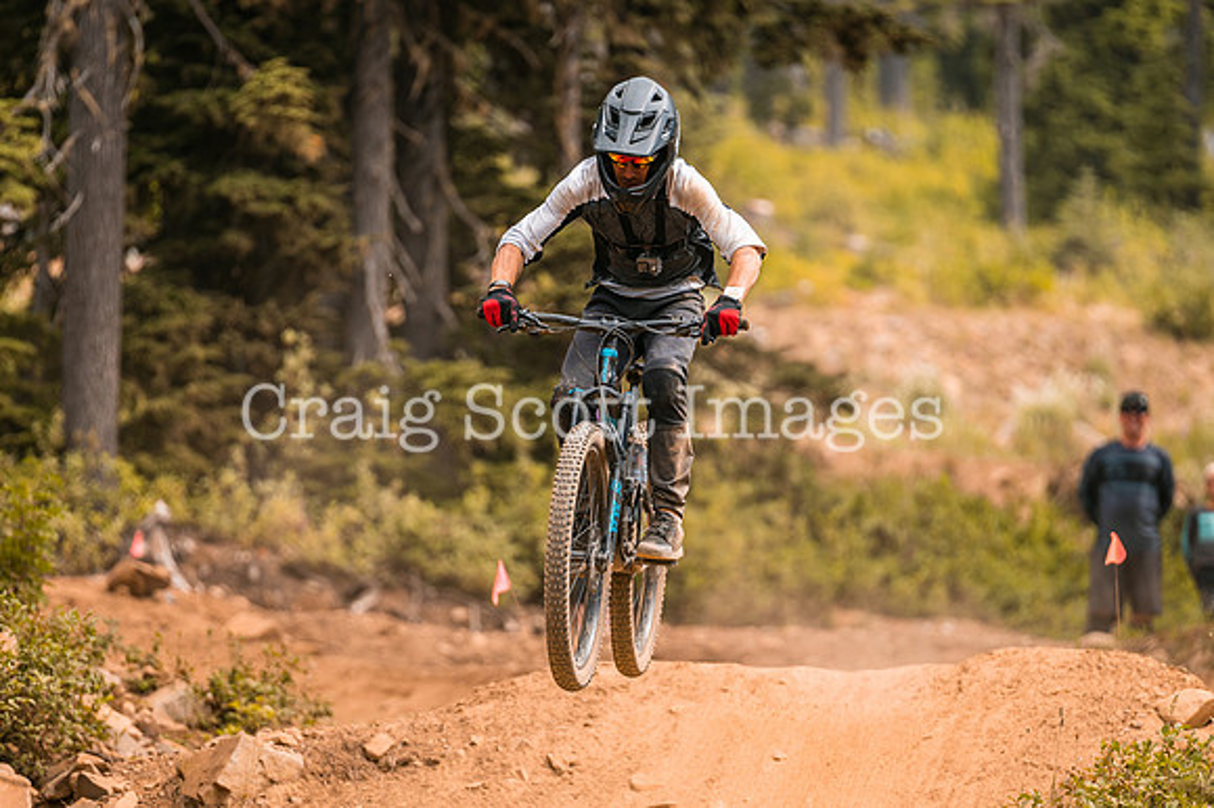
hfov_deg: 8.1
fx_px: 8626
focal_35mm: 256
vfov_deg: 5.4
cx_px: 634
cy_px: 510
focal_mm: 200
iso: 280
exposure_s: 1/1600
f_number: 2.8
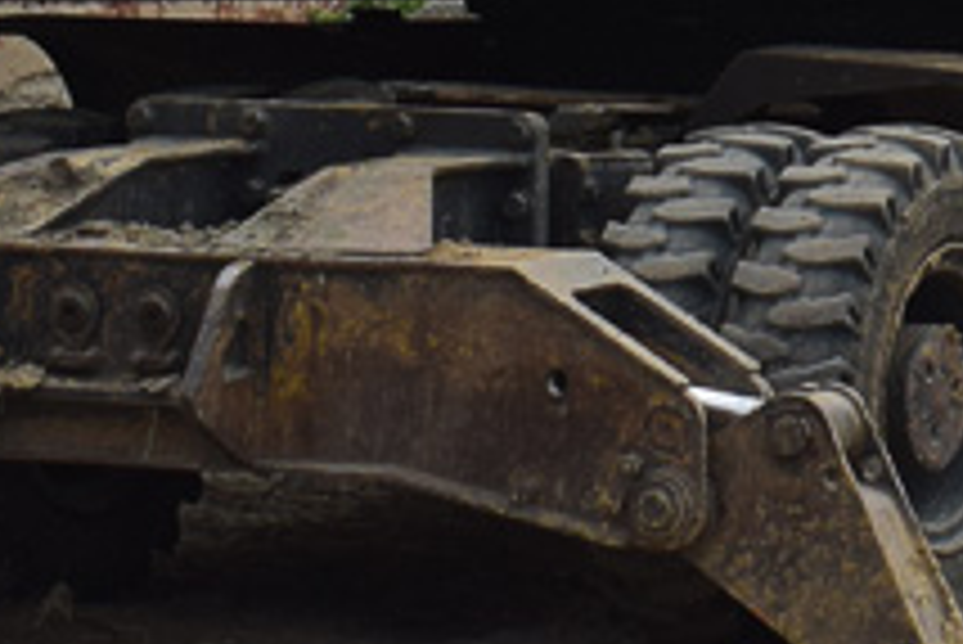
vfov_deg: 5.5
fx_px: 6526
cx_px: 1840
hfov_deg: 8.1
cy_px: -689
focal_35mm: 244
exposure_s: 1/800
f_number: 6.3
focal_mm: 29
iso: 200
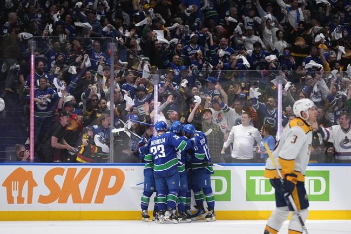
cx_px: 176
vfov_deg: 10.2
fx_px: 1316
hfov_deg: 15.2
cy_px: 117
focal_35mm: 135
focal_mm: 135
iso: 2500
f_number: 2.8
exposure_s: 1/2500
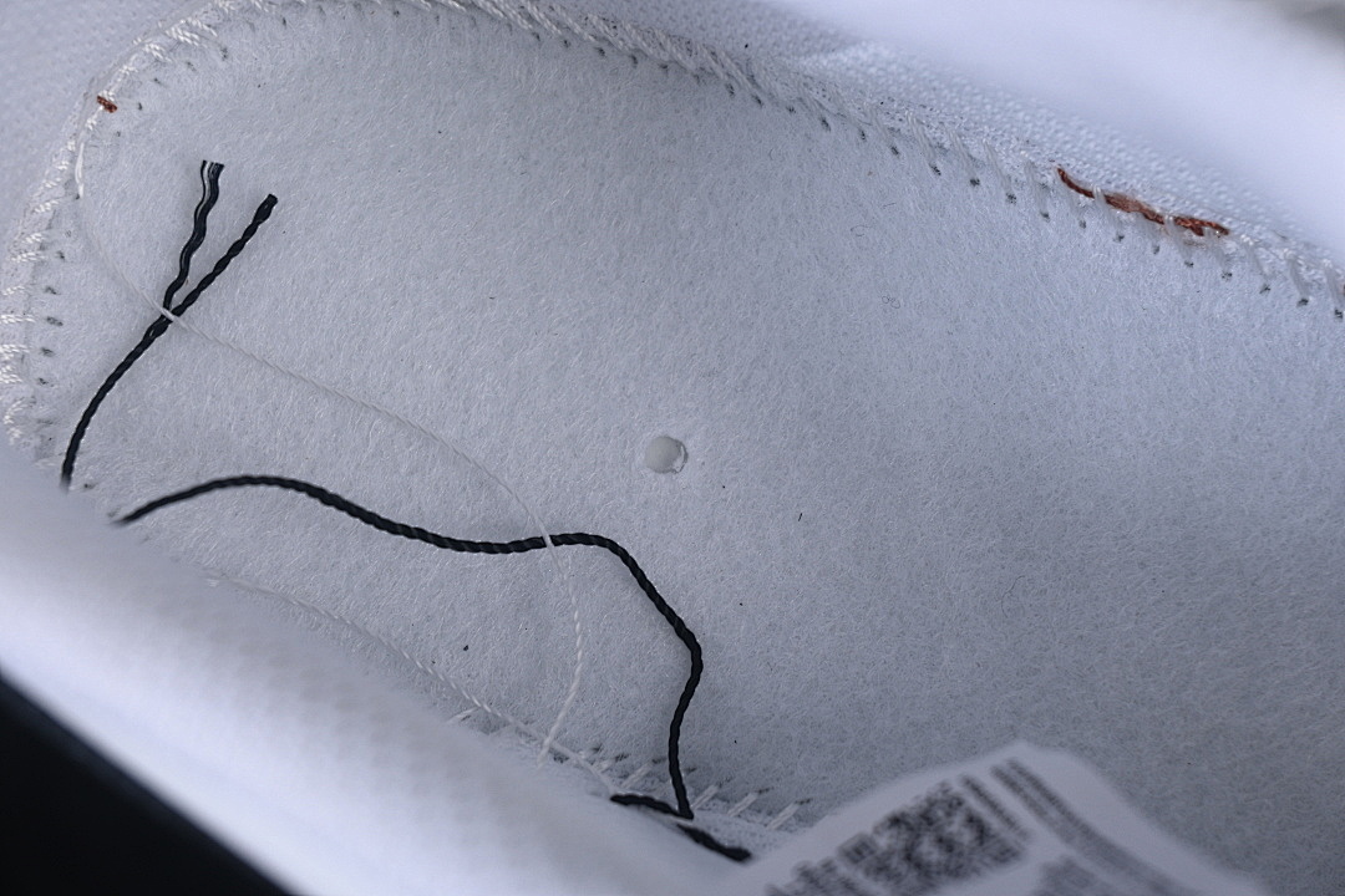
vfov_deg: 18.2
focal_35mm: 75
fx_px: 2802
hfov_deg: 27.0
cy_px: 448
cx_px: 672
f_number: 7.1
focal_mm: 50
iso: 160
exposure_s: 1/80
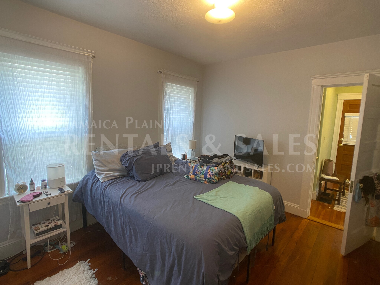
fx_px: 285
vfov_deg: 53.1
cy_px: 142
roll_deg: -2.0
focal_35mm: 26
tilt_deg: -7.0
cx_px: 190
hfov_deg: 67.3
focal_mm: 4.25
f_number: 1.8
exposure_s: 1/60
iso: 250
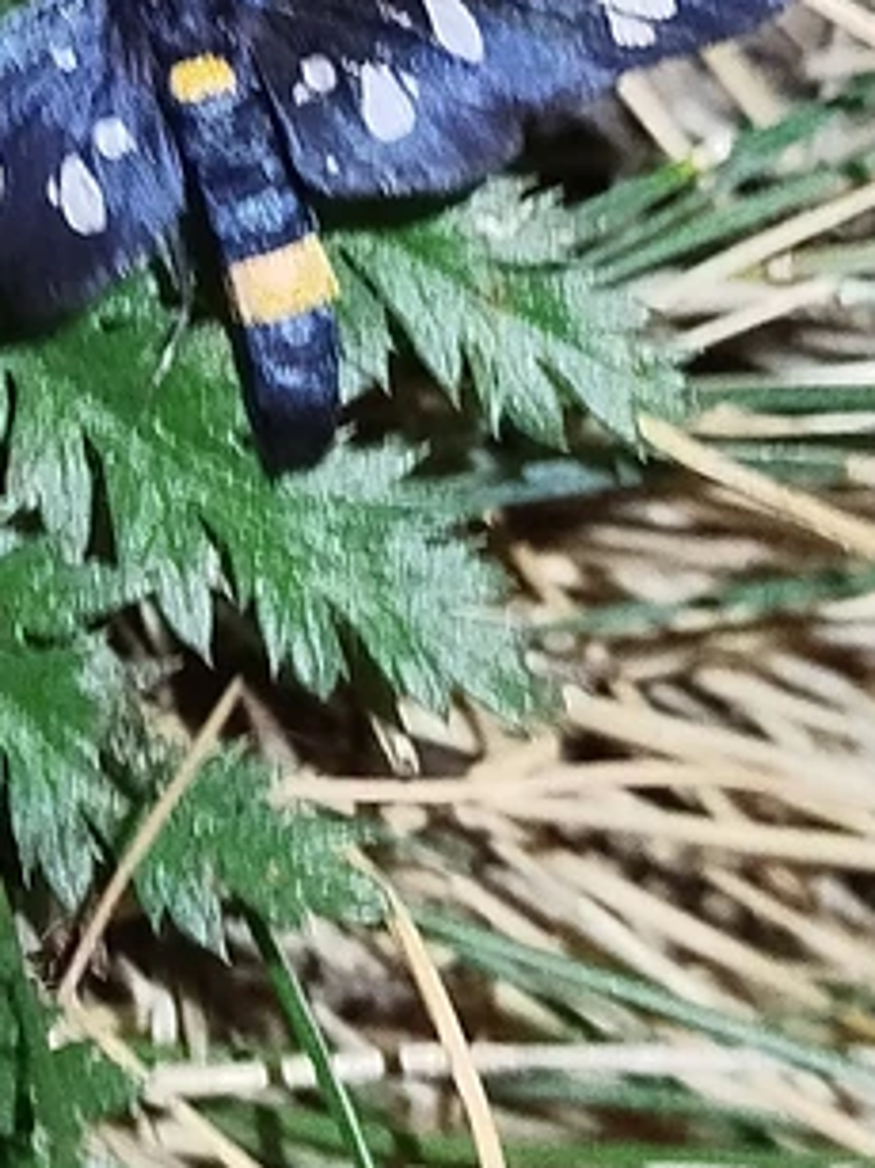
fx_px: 4013
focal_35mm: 119
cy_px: 358
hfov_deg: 12.4
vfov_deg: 16.5
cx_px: 198
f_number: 1.7
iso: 250
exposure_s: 1/33
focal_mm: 5.31
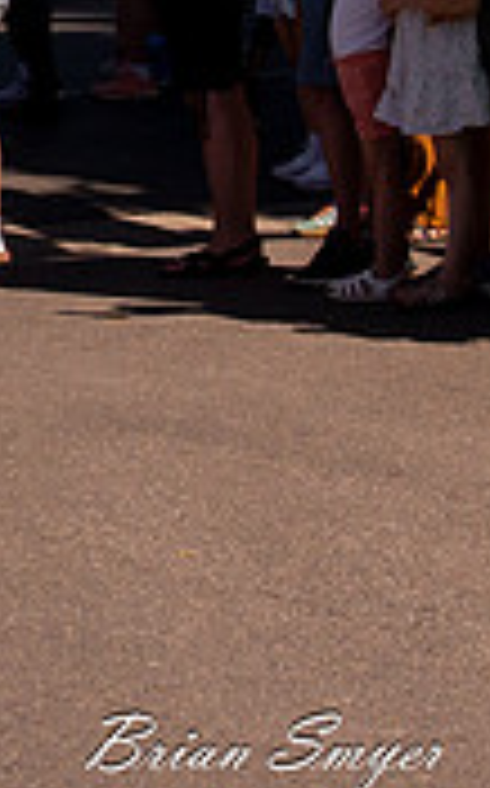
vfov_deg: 9.9
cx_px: -369
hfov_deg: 6.1
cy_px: -129
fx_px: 4498
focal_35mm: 210
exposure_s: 1/1600
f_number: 11
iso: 800
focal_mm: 32
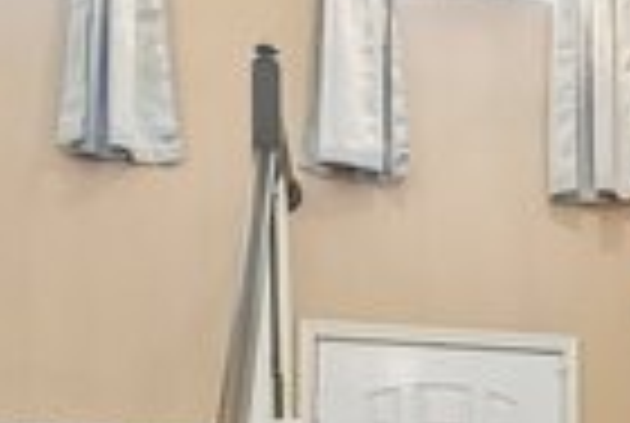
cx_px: 842
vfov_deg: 17.4
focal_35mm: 73
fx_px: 1280
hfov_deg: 23.9
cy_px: 574
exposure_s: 1/13
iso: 400
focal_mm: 16
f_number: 8
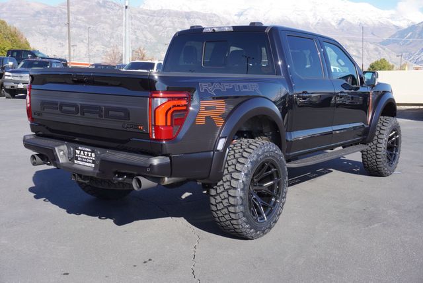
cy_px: 142
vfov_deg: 33.1
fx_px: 476
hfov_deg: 47.9
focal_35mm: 40
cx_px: 212
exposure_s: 1/160
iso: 100
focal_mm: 27
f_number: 7.1
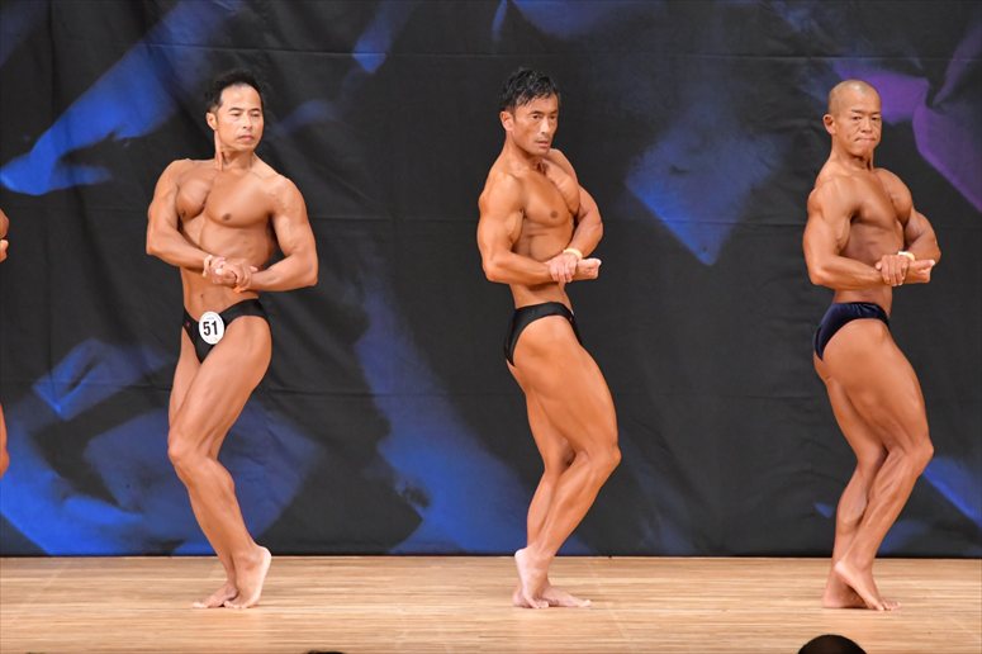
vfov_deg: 4.8
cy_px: 327
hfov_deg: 7.2
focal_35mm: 285
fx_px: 7770
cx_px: 491
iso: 7200
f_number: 5.6
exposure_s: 1/400
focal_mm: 190
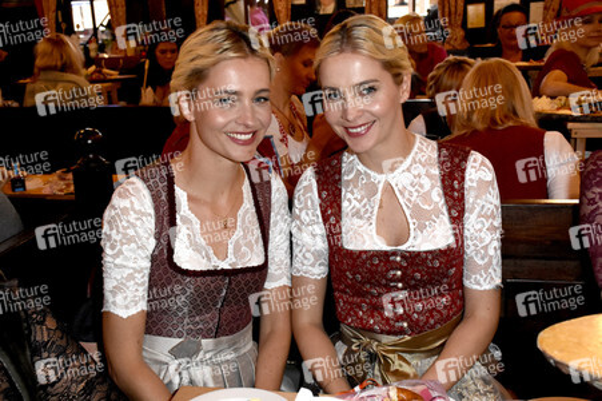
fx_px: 677
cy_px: 200
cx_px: 301
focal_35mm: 40
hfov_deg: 48.0
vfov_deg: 33.0
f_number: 6.3
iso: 3200
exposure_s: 1/60
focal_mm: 27
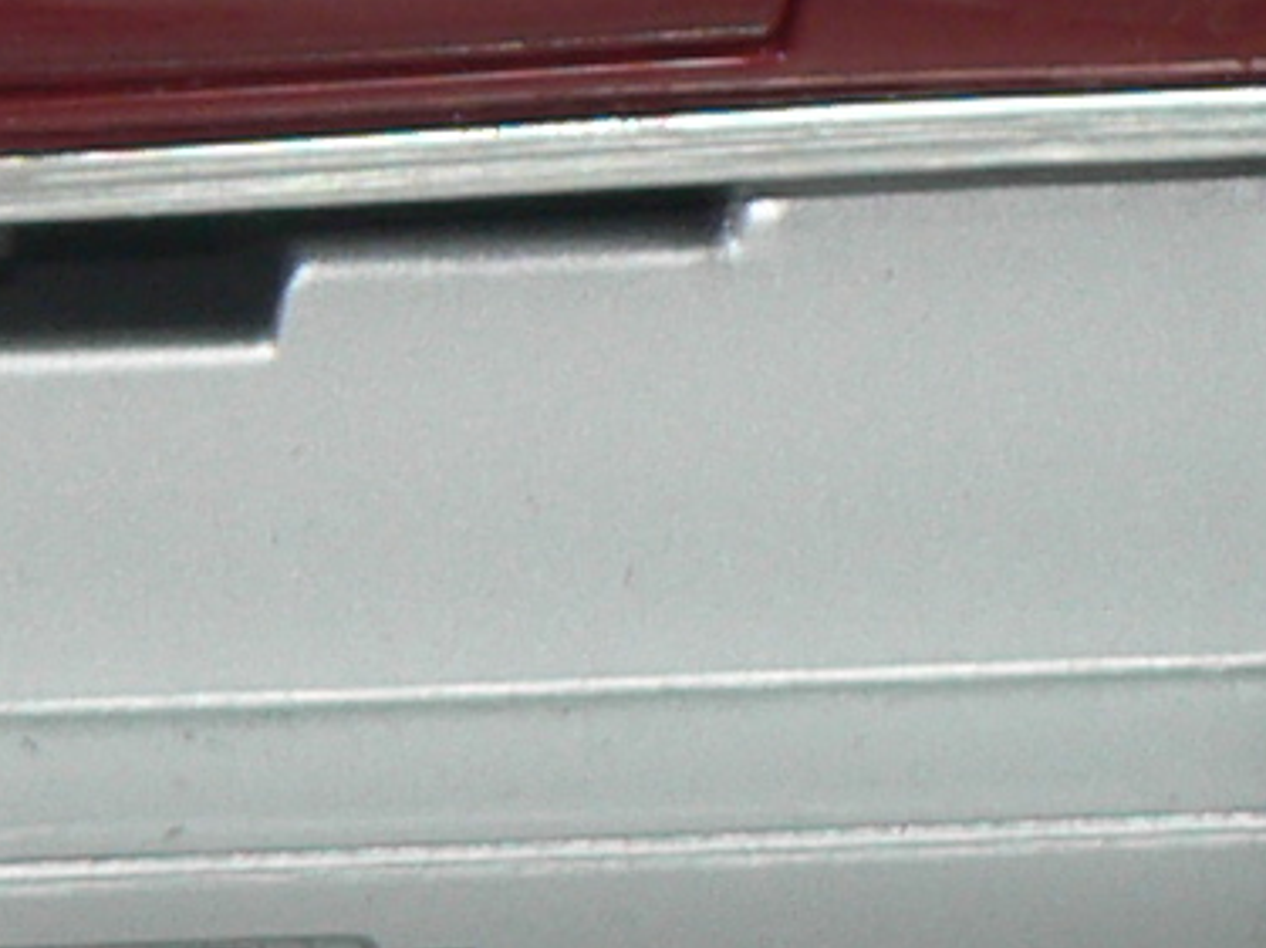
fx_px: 15721
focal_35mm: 430
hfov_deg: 4.6
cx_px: -128
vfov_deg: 3.4
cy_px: -719
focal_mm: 10.5
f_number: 3.2
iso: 80
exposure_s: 1/60
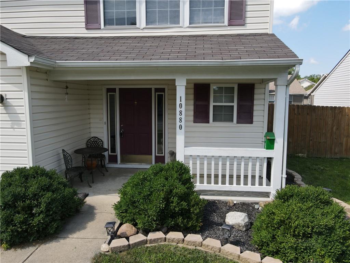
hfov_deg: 71.6
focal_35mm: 24
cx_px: 175
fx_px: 243
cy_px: 132
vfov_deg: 56.8
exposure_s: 1/400
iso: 100
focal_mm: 4.5
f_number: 2.8
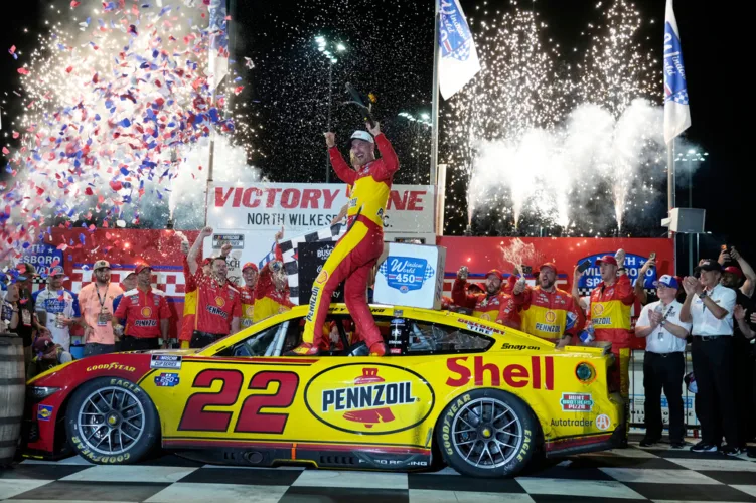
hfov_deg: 48.5
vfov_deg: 33.4
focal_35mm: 40
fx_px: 840
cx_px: 378
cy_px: 252
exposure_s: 1/320
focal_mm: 40
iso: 1000
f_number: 4
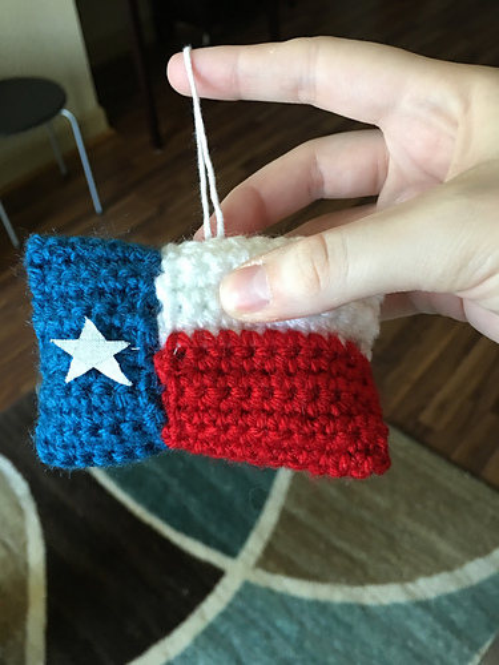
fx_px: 557
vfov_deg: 61.7
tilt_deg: -45.3
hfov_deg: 48.2
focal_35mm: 29
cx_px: 250
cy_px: 332
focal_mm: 4.15
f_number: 2.2
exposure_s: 1/10
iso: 100
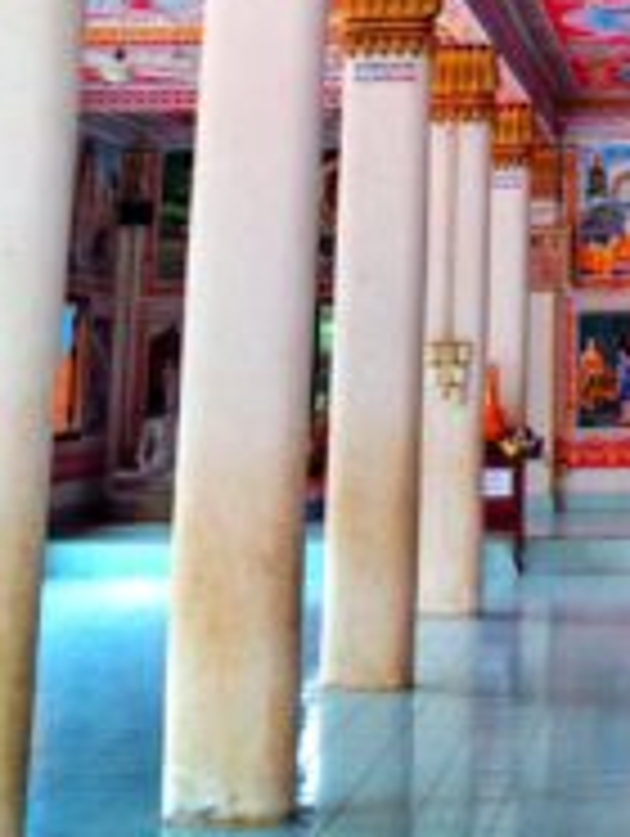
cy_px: -162
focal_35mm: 94
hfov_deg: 15.4
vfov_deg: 19.6
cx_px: 691
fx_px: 2276
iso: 80
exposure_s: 1/120
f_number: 2.4
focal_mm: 4.28
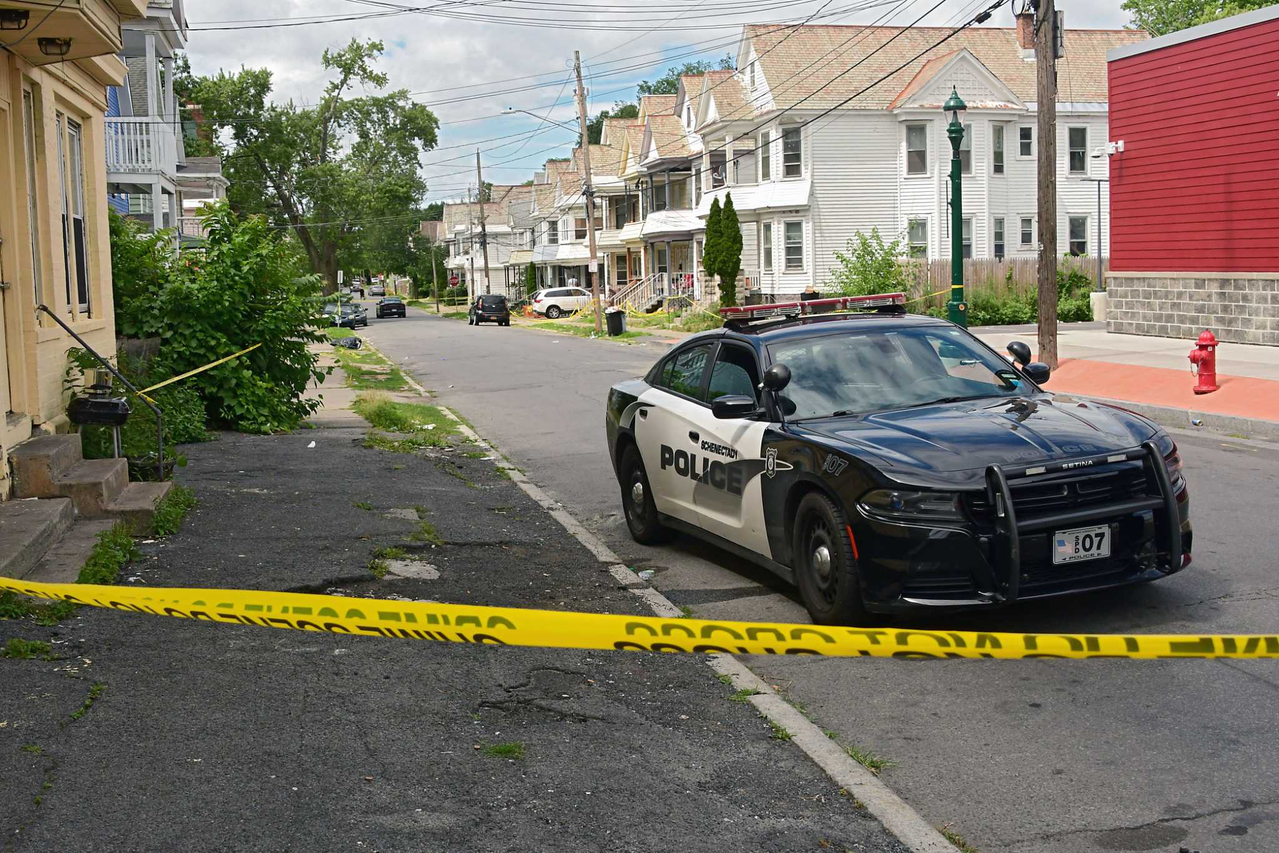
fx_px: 1492
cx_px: 640
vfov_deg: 31.9
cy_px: 426
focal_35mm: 42
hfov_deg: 46.4
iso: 800
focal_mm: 28
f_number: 10
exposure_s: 1/800
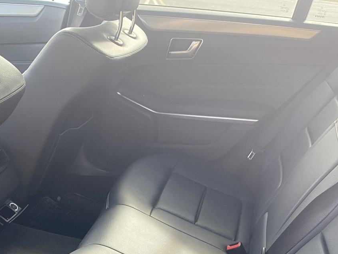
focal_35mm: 49
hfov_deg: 38.9
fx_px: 479
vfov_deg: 28.3
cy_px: 238
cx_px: 150
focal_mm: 4.25
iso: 125
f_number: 1.8
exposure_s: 1/98
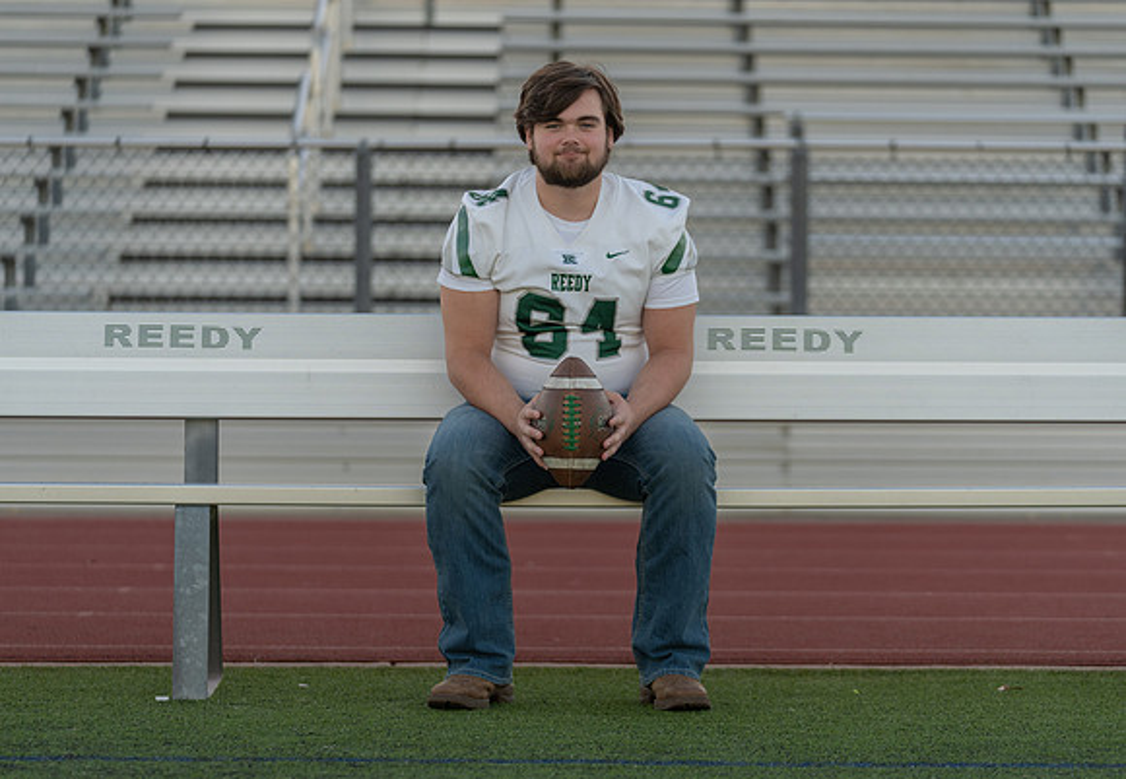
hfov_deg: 14.6
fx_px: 4384
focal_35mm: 139
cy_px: 398
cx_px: 603
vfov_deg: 10.1
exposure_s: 1/400
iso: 200
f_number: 2.8
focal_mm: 127
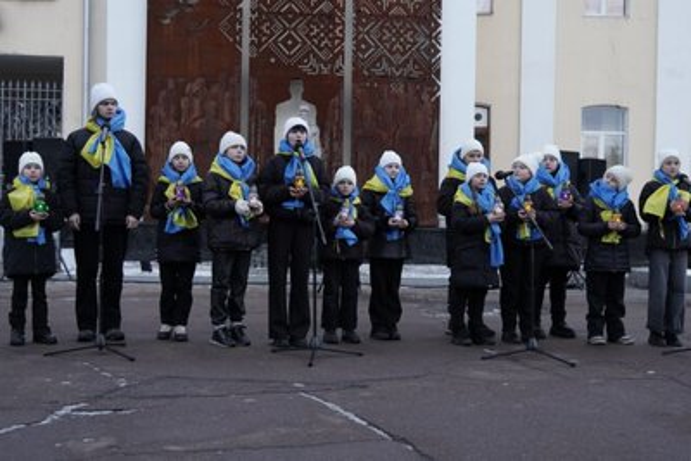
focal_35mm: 42
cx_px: 346
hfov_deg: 46.4
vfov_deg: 31.9
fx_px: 806
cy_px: 230
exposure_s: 1/100
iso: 1000
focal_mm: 28
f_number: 5
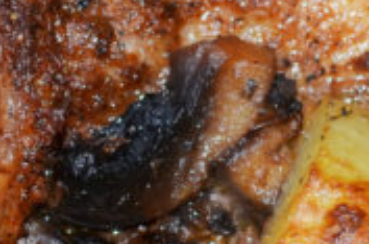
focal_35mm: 477
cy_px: 44
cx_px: 288
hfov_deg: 4.3
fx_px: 4875
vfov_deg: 2.9
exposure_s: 1/60
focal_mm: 55
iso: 160
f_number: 4
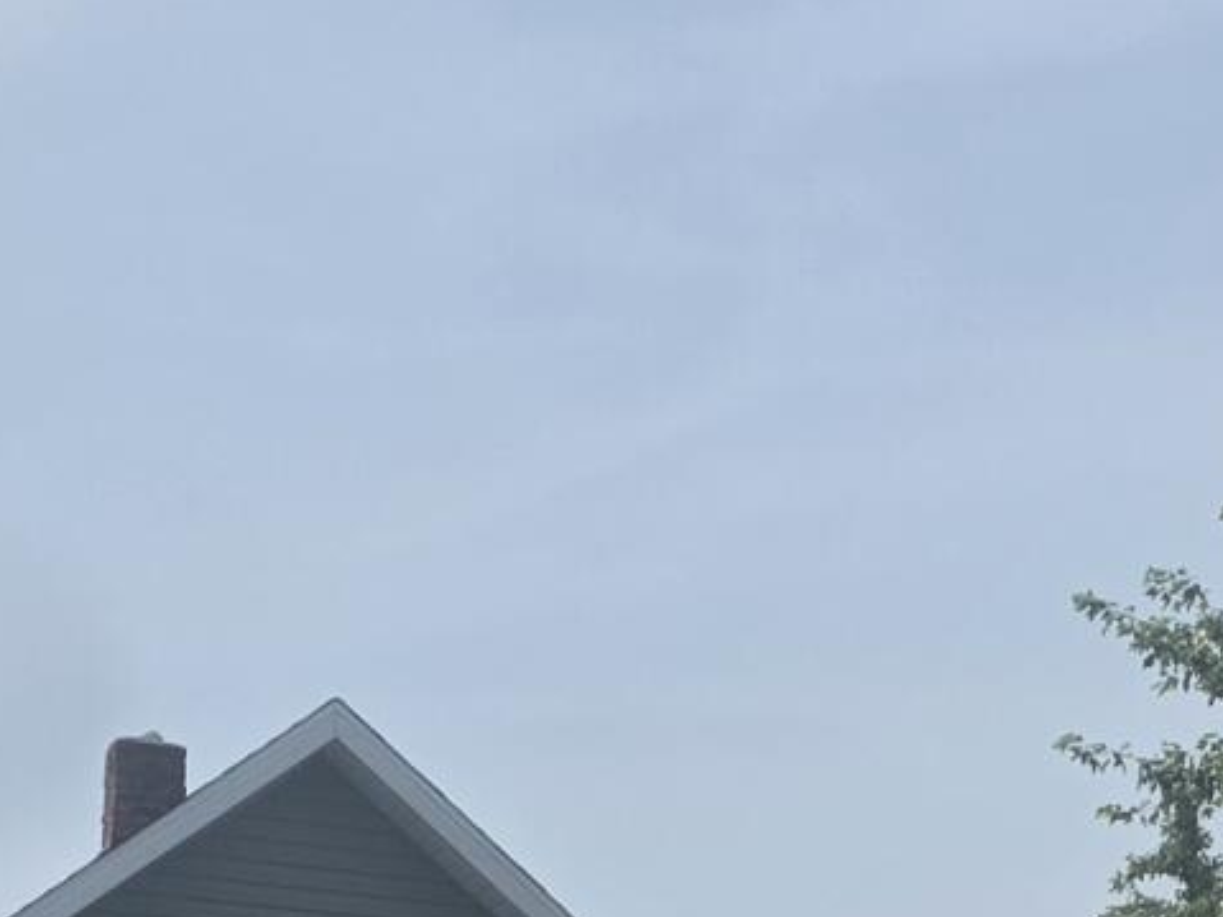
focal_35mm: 144
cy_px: 1678
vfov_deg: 9.7
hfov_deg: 13.7
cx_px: 952
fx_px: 5086
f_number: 1.7
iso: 64
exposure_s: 1/7944
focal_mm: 6.3
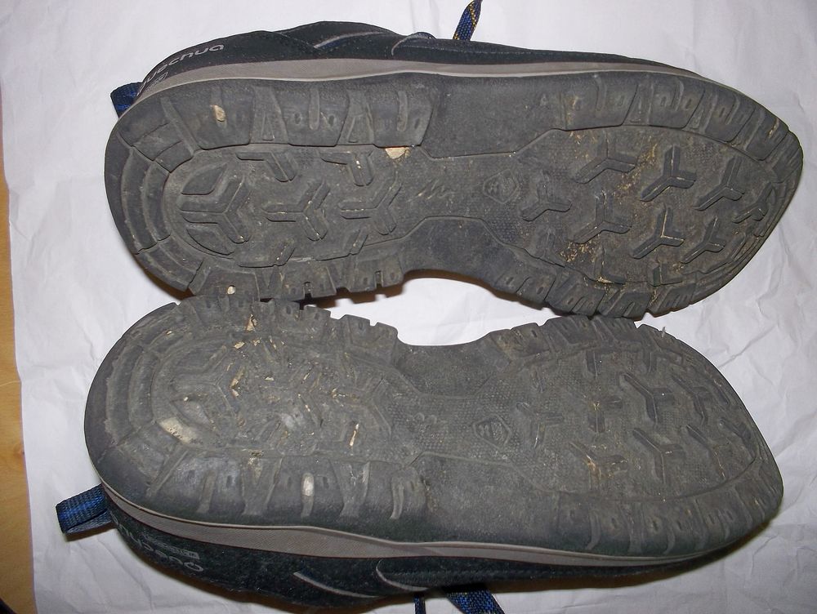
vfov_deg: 48.3
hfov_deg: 61.6
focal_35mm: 29
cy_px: 307
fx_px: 685
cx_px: 408
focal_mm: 4.1
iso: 80
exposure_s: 1/30
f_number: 3.3
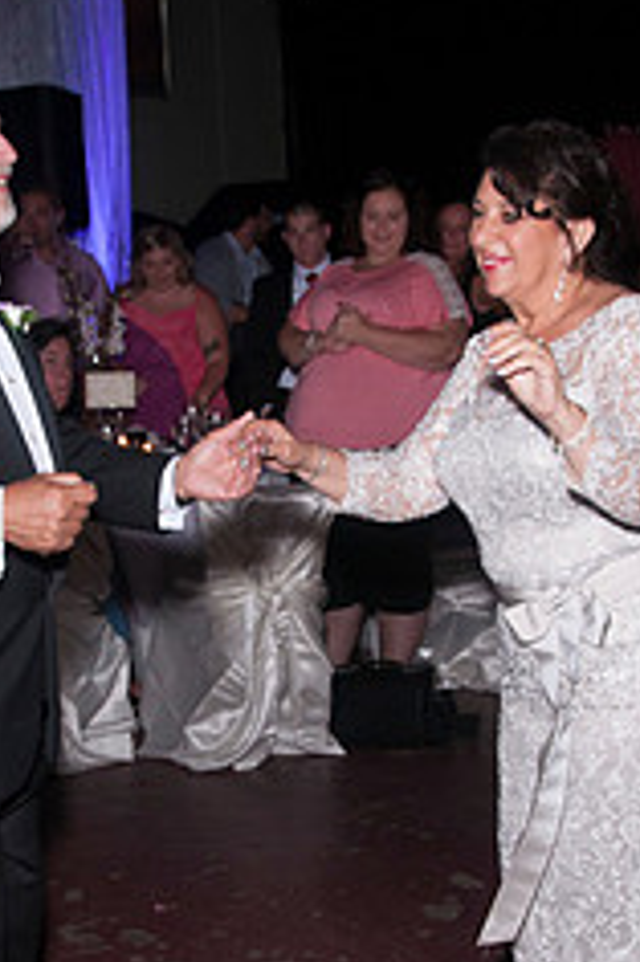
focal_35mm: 63
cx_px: 251
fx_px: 1682
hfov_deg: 21.5
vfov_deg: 31.8
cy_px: 595
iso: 400
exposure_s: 1/60
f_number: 5.6
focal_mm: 22
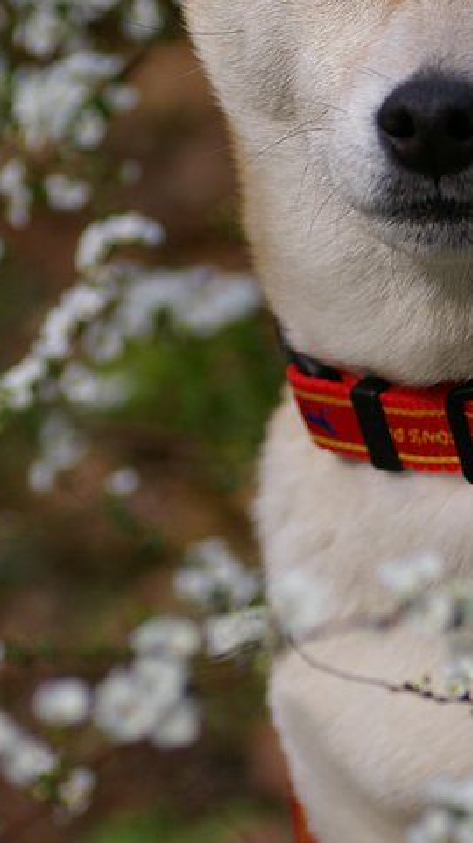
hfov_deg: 4.0
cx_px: 546
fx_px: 6722
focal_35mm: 301
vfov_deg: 7.2
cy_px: 91
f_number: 2.8
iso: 200
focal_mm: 90
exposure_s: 1/1500
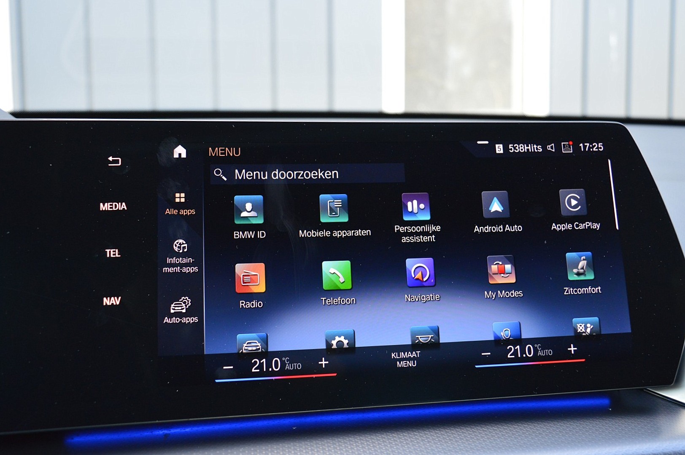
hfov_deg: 55.1
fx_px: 656
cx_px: 342
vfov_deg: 38.3
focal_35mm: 34
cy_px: 228
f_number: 5
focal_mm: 23
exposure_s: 1/60
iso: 800
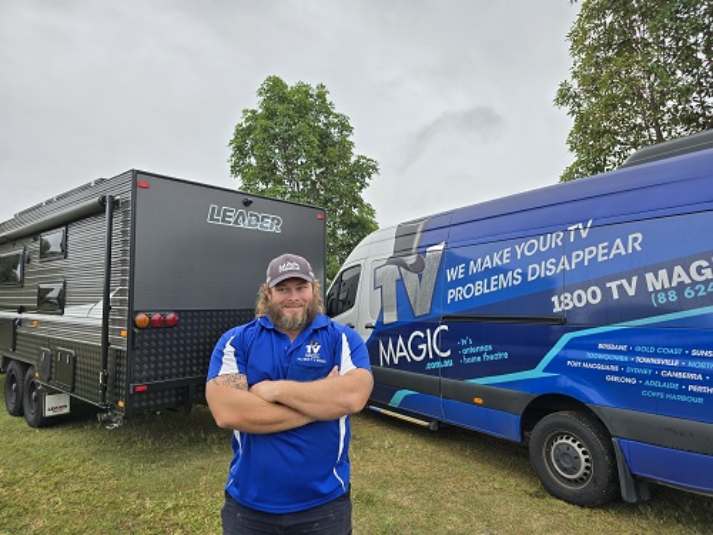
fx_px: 474
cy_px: 268
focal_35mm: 23
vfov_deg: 58.9
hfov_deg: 73.9
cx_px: 356
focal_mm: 6.3
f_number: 1.7
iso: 12
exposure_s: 1/238
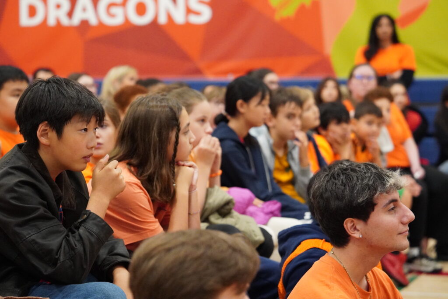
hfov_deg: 19.5
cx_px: 224
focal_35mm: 105
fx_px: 1307
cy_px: 150
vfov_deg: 13.0
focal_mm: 70
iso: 6400
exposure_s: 1/400
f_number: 2.8
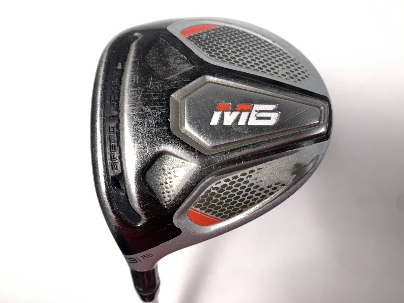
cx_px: 202
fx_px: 303
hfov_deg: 67.3
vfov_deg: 53.1
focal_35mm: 26
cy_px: 152
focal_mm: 4.25
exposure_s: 1/120
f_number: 1.8
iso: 25
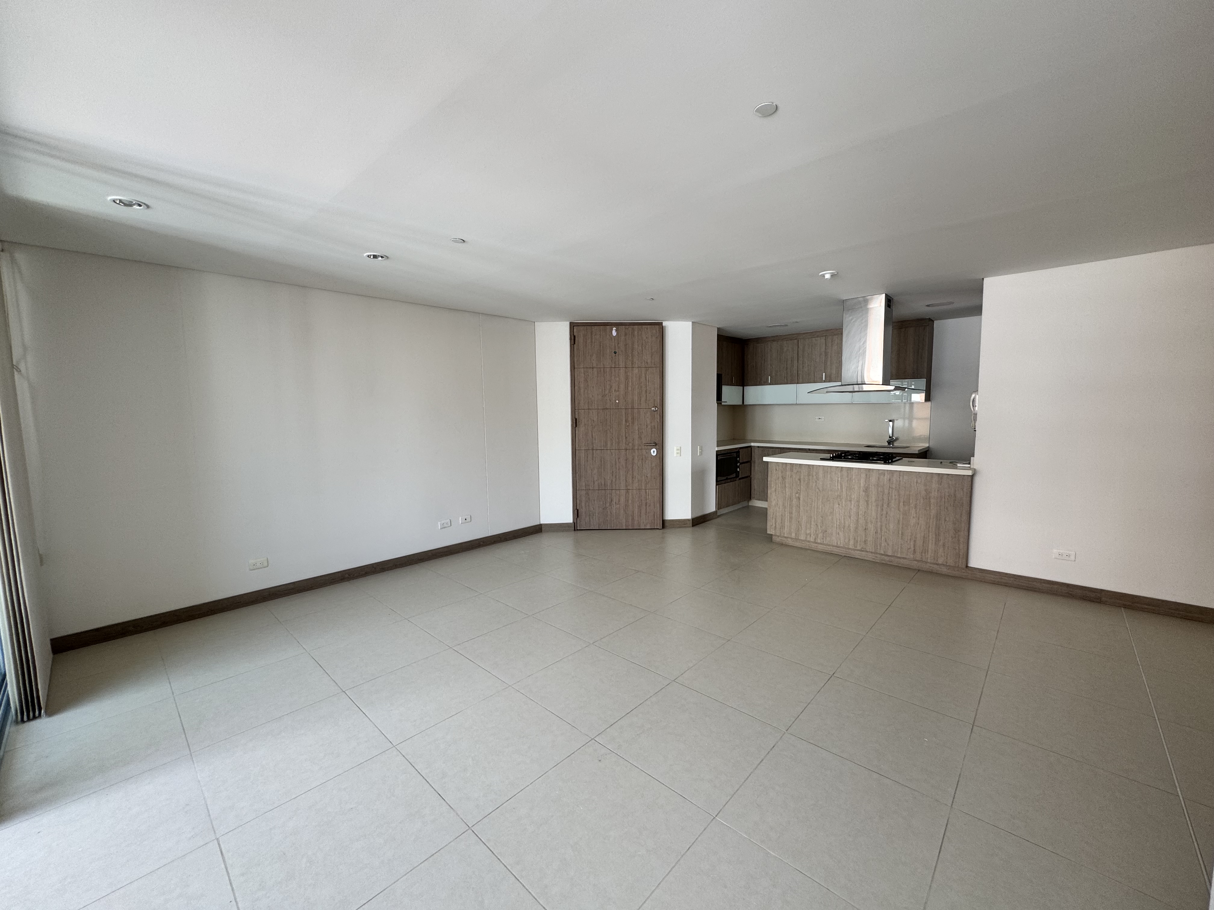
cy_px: 455
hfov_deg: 102.1
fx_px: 491
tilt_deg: -6.5
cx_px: 607
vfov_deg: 85.7
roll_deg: +0.7
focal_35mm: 14
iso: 50
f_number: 2.2
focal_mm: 2.22
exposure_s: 1/99
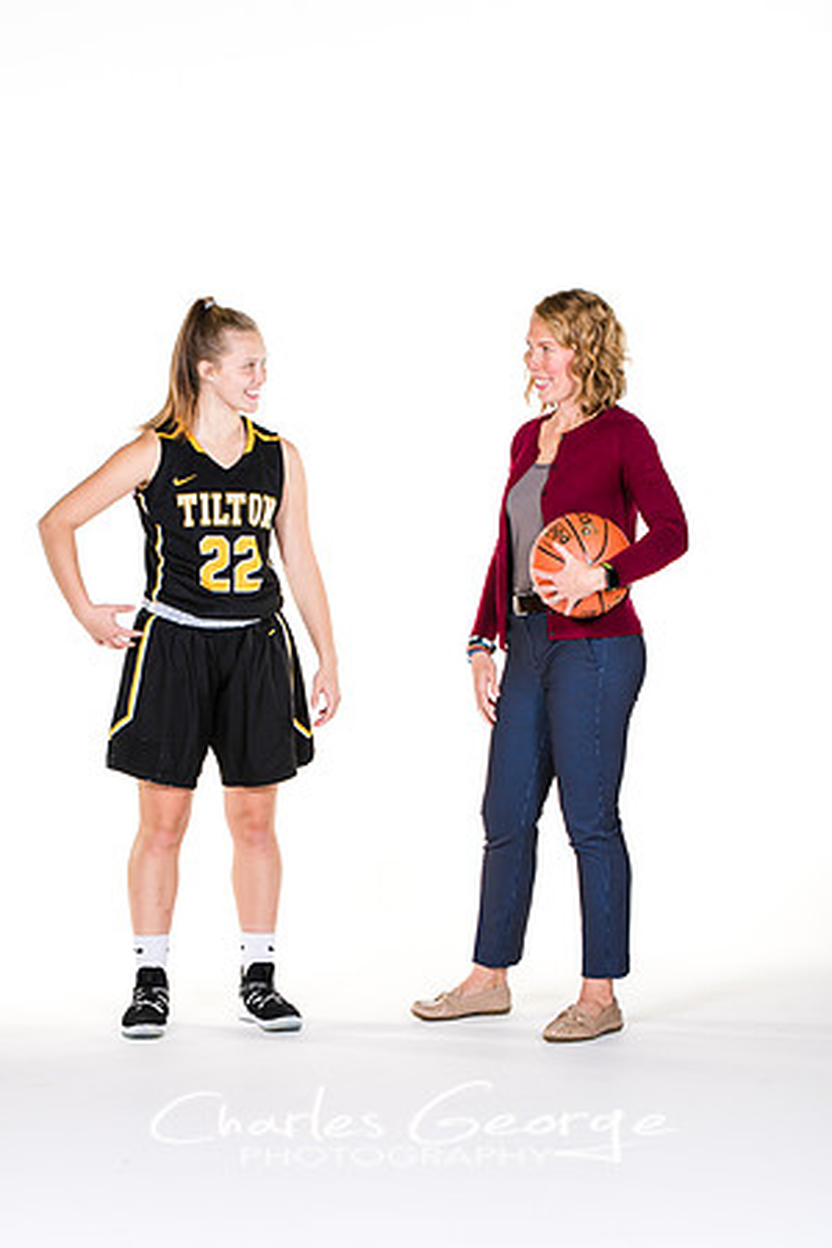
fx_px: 3900
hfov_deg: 12.2
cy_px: 624
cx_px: 416
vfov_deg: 18.2
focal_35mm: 112
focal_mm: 75
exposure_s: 1/160
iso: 200
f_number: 6.3
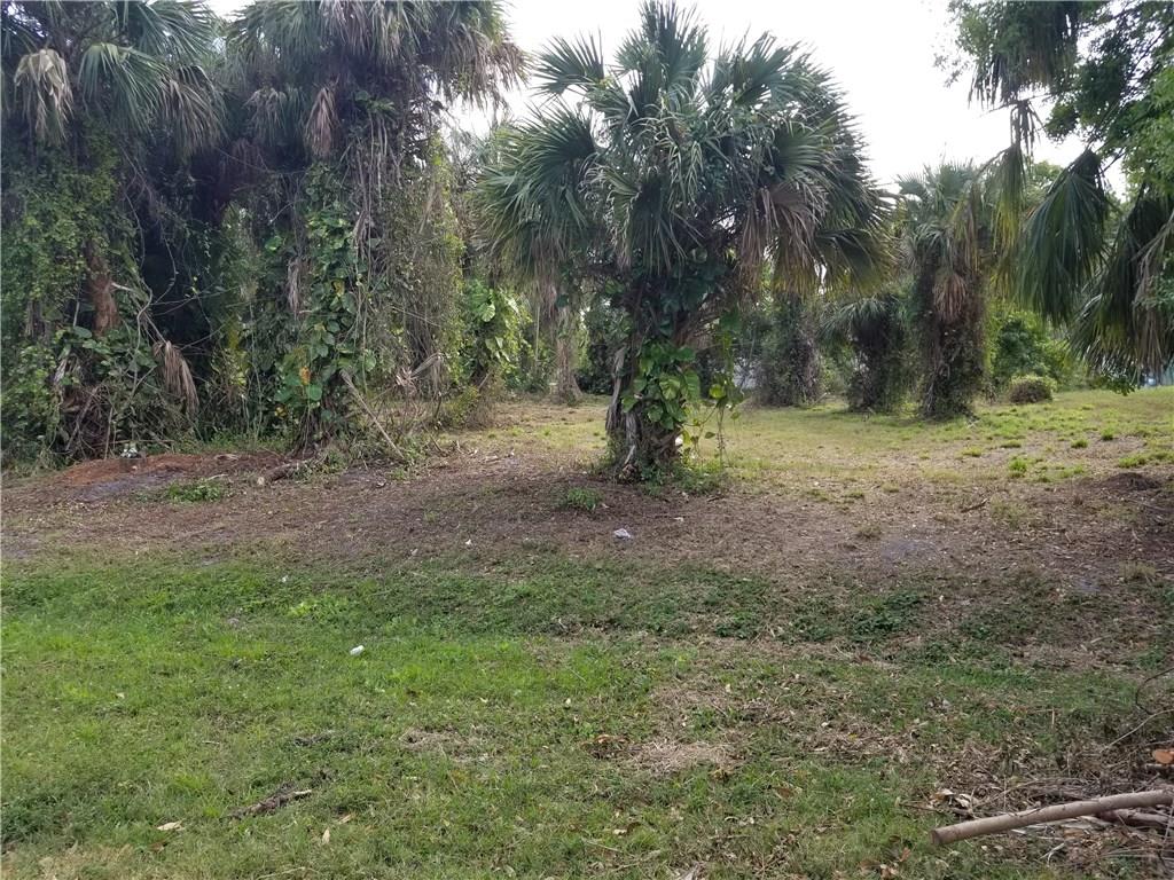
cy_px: 440
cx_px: 587
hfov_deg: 67.3
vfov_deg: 53.1
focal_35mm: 26
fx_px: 882
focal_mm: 4.3
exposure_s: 1/477
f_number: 1.7
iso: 50
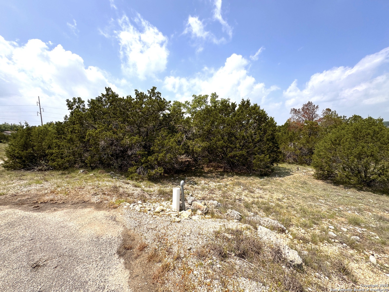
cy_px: 146
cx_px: 194
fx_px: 157
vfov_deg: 85.7
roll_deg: +1.1
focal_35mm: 14
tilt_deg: -6.8
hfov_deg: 102.1
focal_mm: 2.22
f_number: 2.2
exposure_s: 1/1832
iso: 50
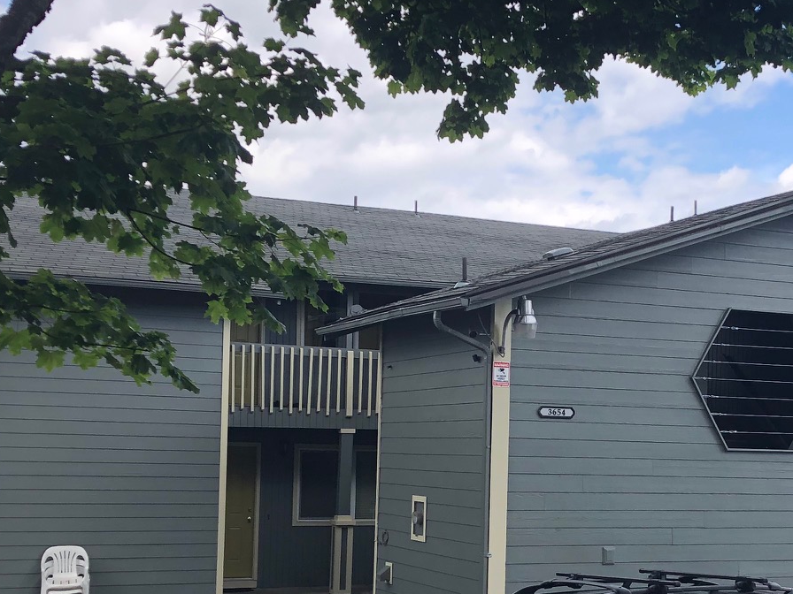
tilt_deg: +0.8
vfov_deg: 23.0
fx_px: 1443
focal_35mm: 63
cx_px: 581
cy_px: 449
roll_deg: -0.2
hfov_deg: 30.3
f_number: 1.8
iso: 20
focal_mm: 3.99
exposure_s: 1/539
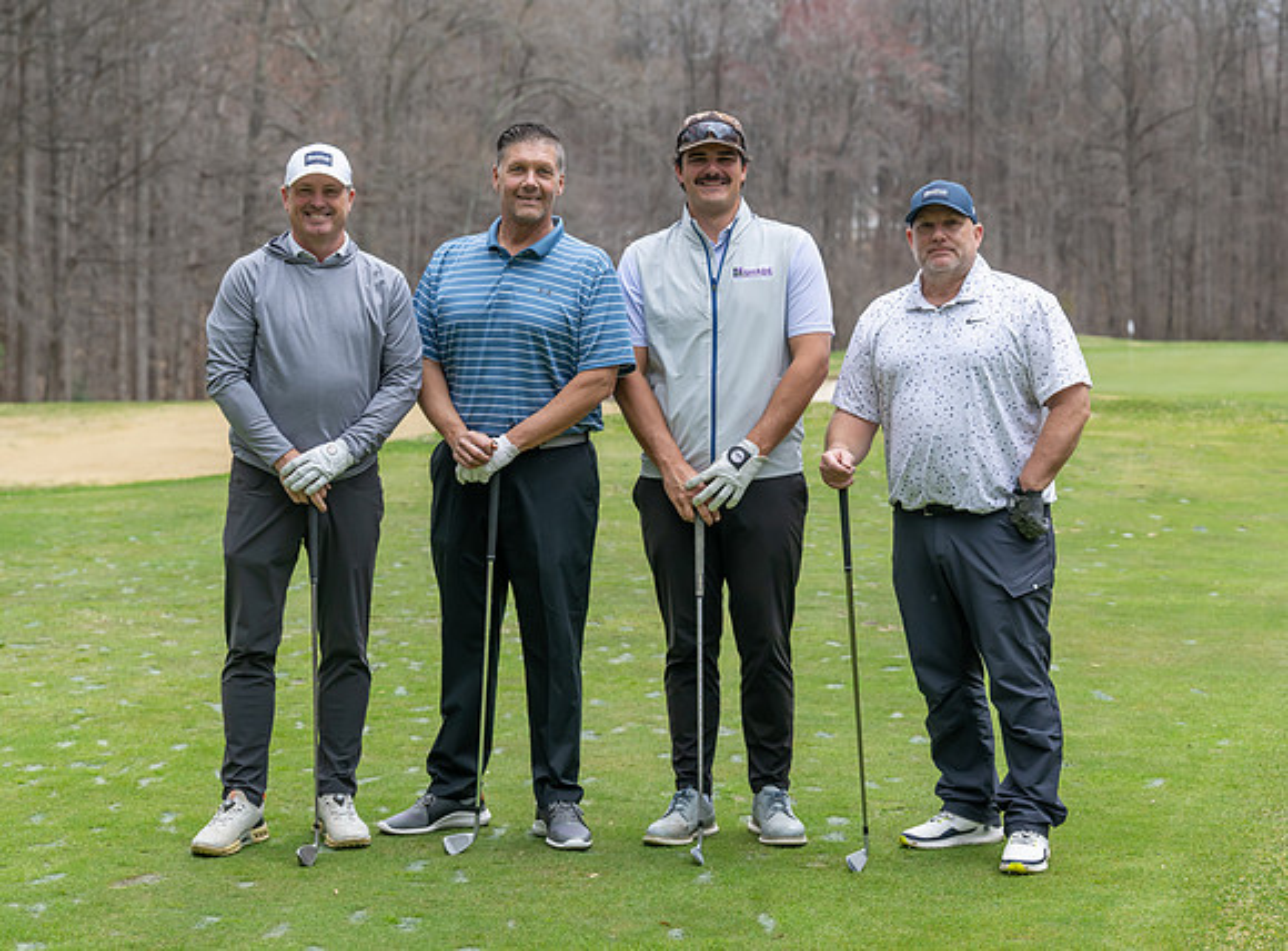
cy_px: 443
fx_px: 3703
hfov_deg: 19.7
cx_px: 712
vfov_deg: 14.6
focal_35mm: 100
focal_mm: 83
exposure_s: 1/500
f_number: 5
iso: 280
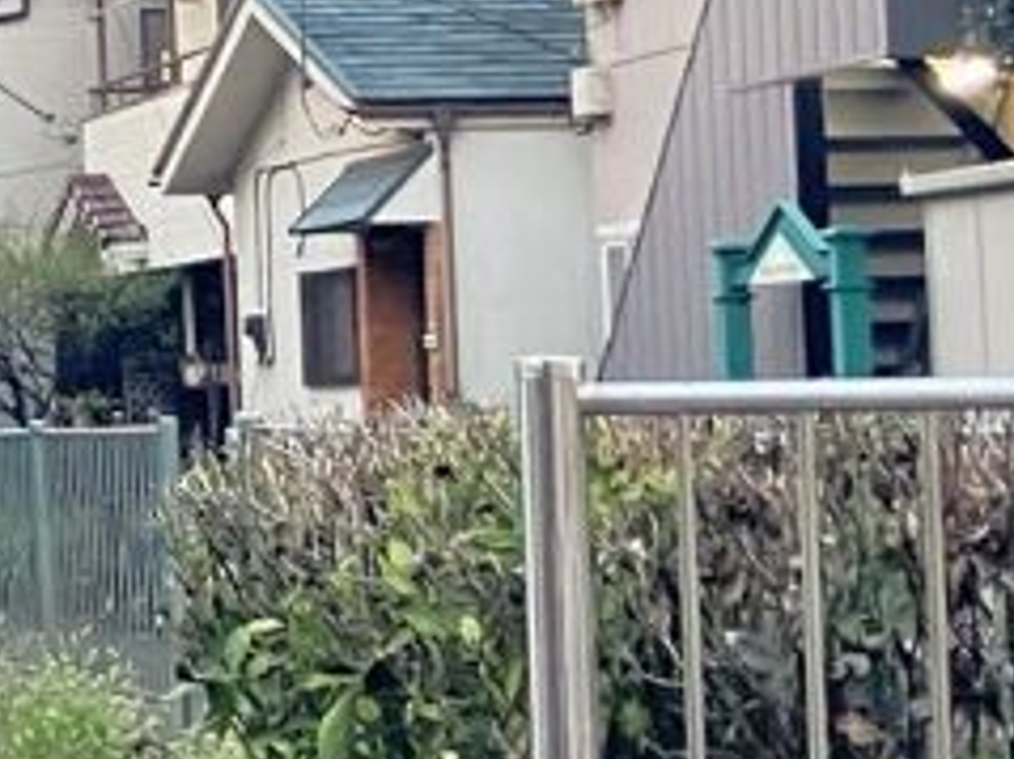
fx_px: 4392
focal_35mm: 150
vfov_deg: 9.9
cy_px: 144
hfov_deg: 12.3
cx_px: -645
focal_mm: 3.99
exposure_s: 1/45
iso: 320
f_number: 1.8
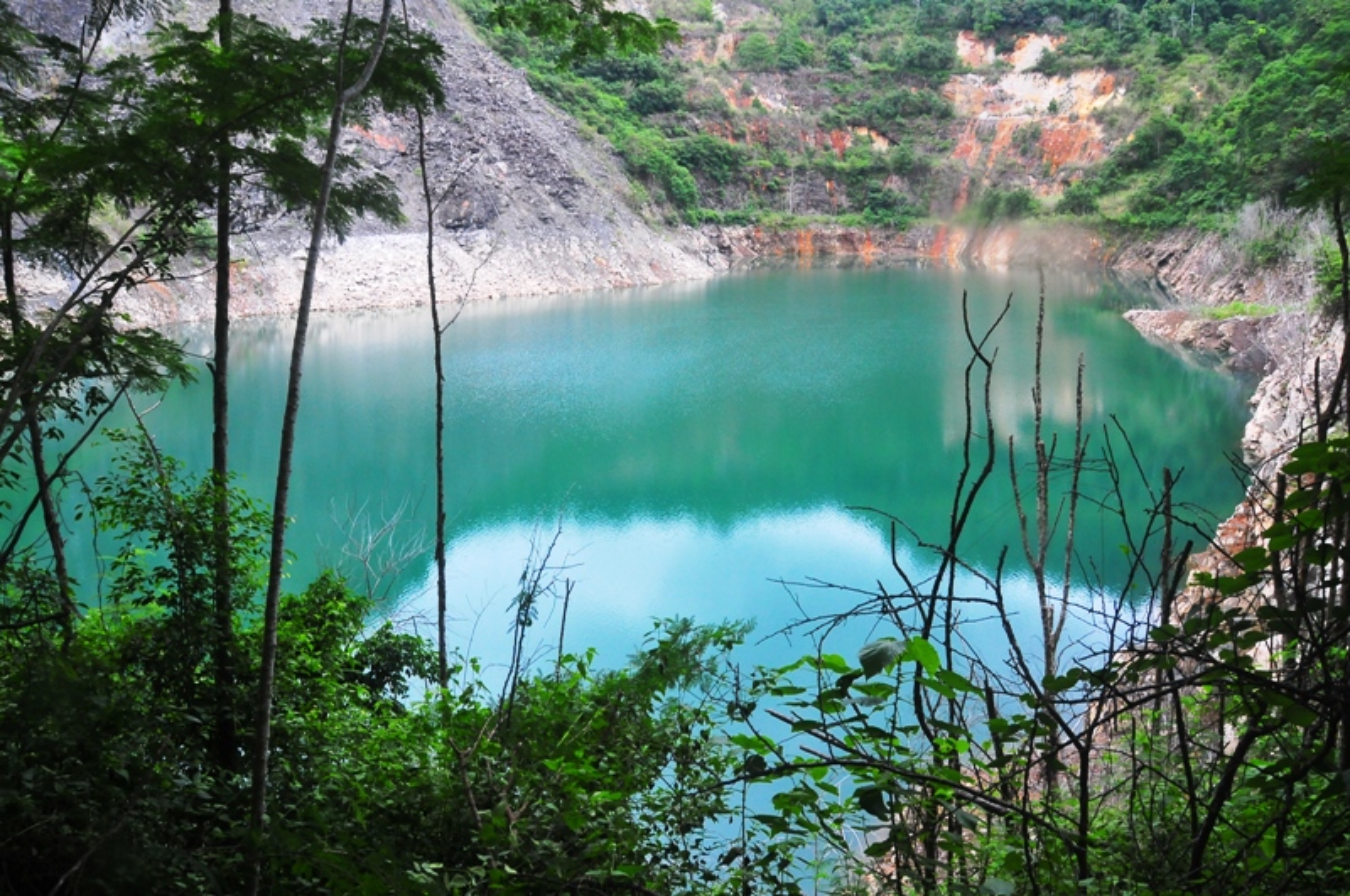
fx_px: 1011
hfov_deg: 67.5
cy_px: 448
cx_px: 675
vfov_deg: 47.8
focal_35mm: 27
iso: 800
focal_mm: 18
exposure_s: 1/100
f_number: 8
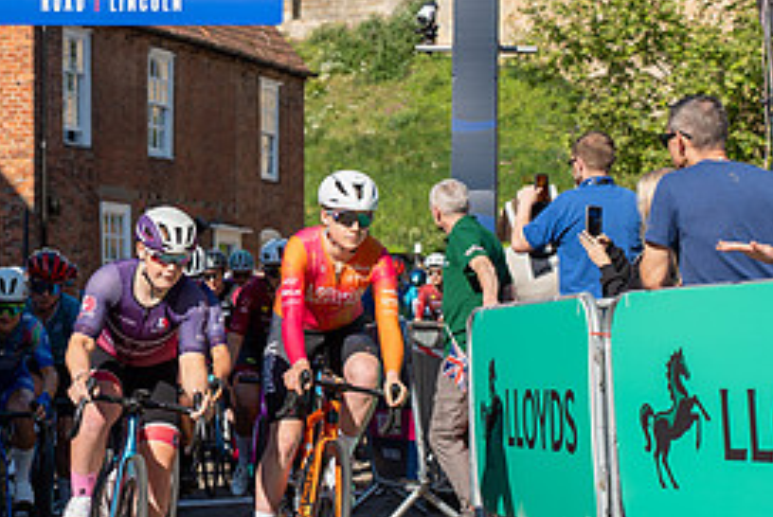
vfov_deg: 10.7
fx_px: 2751
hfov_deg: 15.9
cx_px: 127
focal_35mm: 128
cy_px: 240
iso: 100
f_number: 4
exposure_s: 1/800
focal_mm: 52
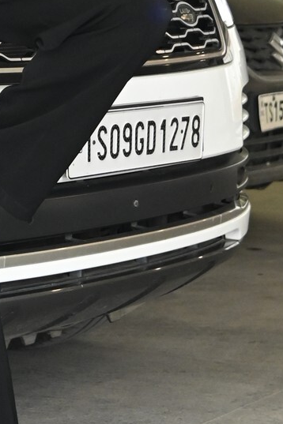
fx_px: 1945
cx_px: -81
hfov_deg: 8.2
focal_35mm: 165
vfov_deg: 12.3
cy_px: -19
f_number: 4
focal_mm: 35
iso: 2500
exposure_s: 1/200
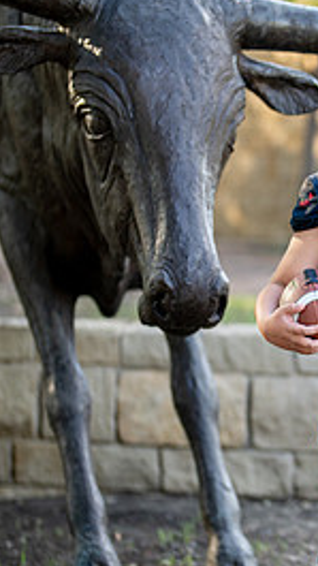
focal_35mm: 141
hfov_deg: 8.5
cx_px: 418
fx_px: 2114
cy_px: 327
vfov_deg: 15.2
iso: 200
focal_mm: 50
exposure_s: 1/1600
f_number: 1.2
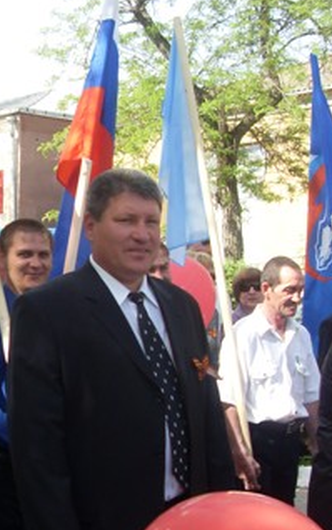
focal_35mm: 74
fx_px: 1070
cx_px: 5
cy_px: 348
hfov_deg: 17.3
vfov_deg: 27.7
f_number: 2.8
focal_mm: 6.3
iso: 80
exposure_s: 1/350
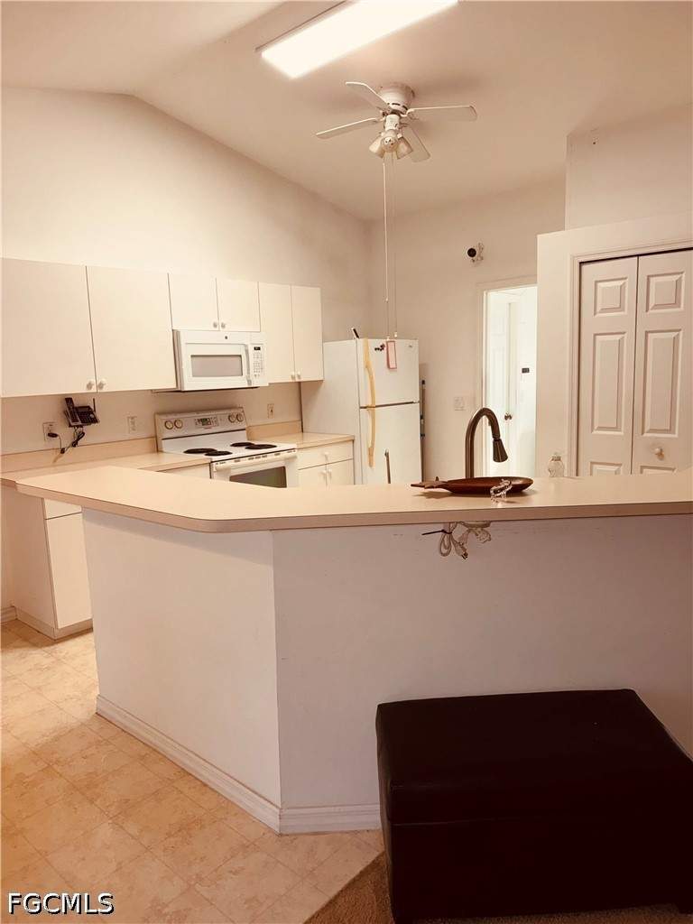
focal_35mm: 24
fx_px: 641
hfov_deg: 56.8
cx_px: 346
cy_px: 462
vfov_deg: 71.6
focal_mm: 6.76
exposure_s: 1/120
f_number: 1.78
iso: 200
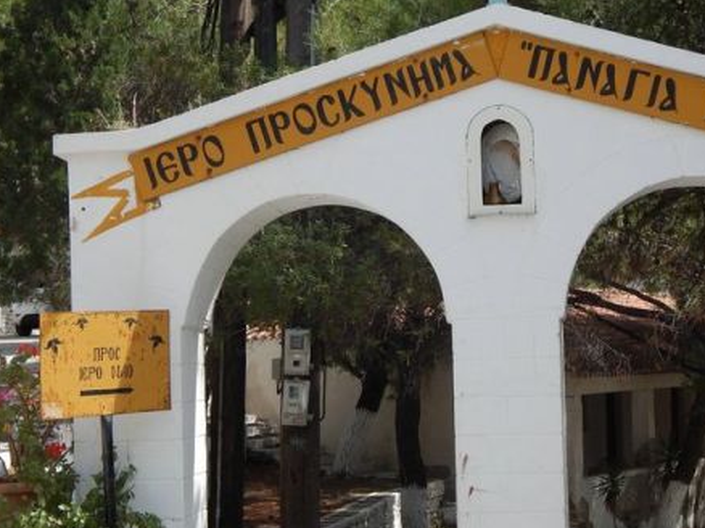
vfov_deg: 17.5
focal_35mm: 84
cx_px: 494
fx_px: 1710
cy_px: 311
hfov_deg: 23.1
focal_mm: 8.6
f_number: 3.7
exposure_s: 1/1000
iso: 125
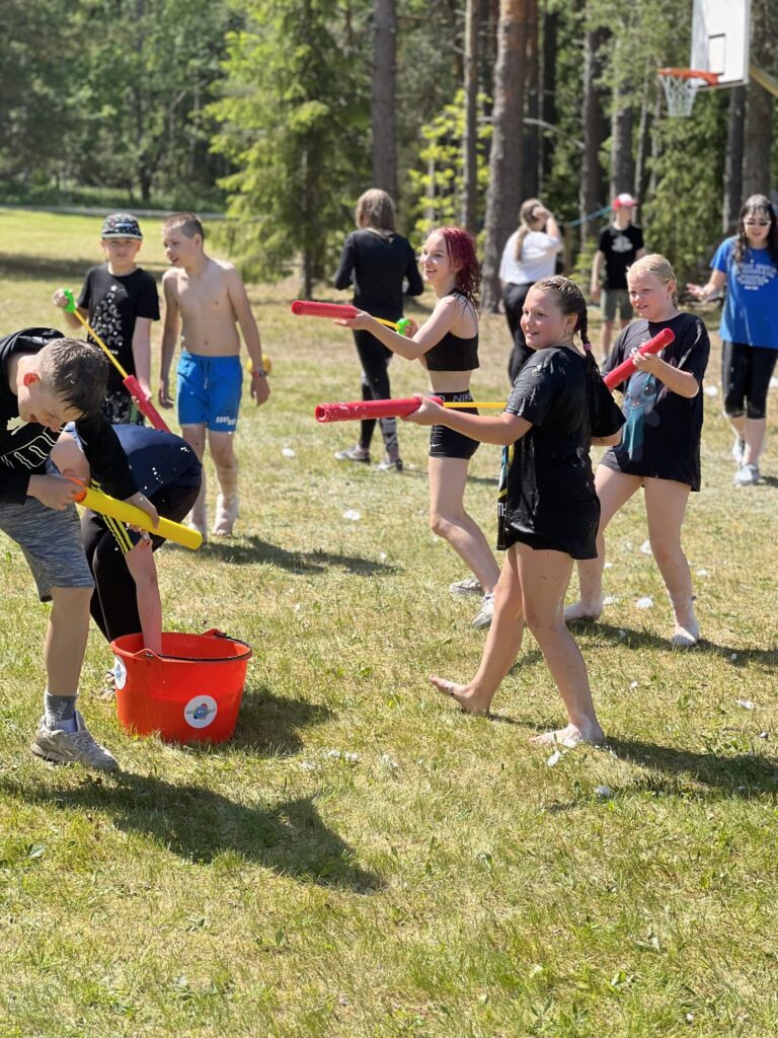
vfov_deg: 25.3
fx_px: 2307
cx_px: 389
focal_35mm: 77
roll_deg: -0.5
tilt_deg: -5.8
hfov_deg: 19.1
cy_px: 519
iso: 25
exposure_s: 1/290
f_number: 2.8
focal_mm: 9
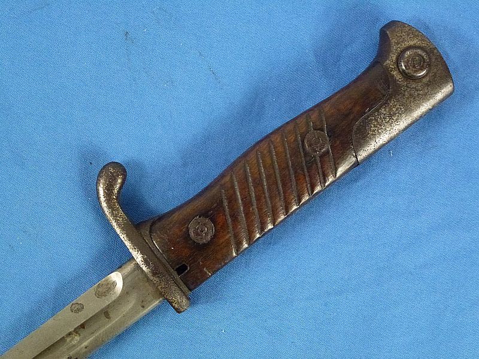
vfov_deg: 24.0
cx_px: 240
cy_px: 180
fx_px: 844
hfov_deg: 31.7
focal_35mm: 61
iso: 800
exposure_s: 1/125
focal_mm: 10.9
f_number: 4.5
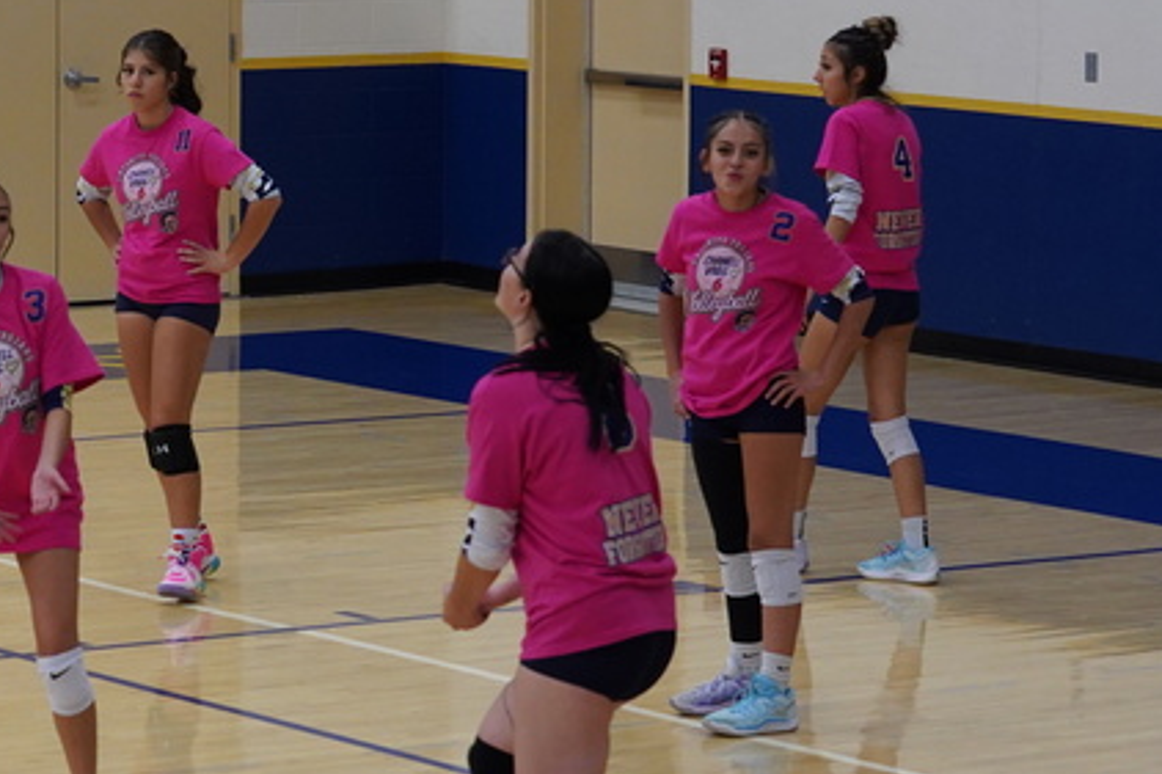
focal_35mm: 170
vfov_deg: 8.1
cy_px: 527
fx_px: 5485
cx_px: -168
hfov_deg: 11.9
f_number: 5.6
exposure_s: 1/250
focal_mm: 70
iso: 3200
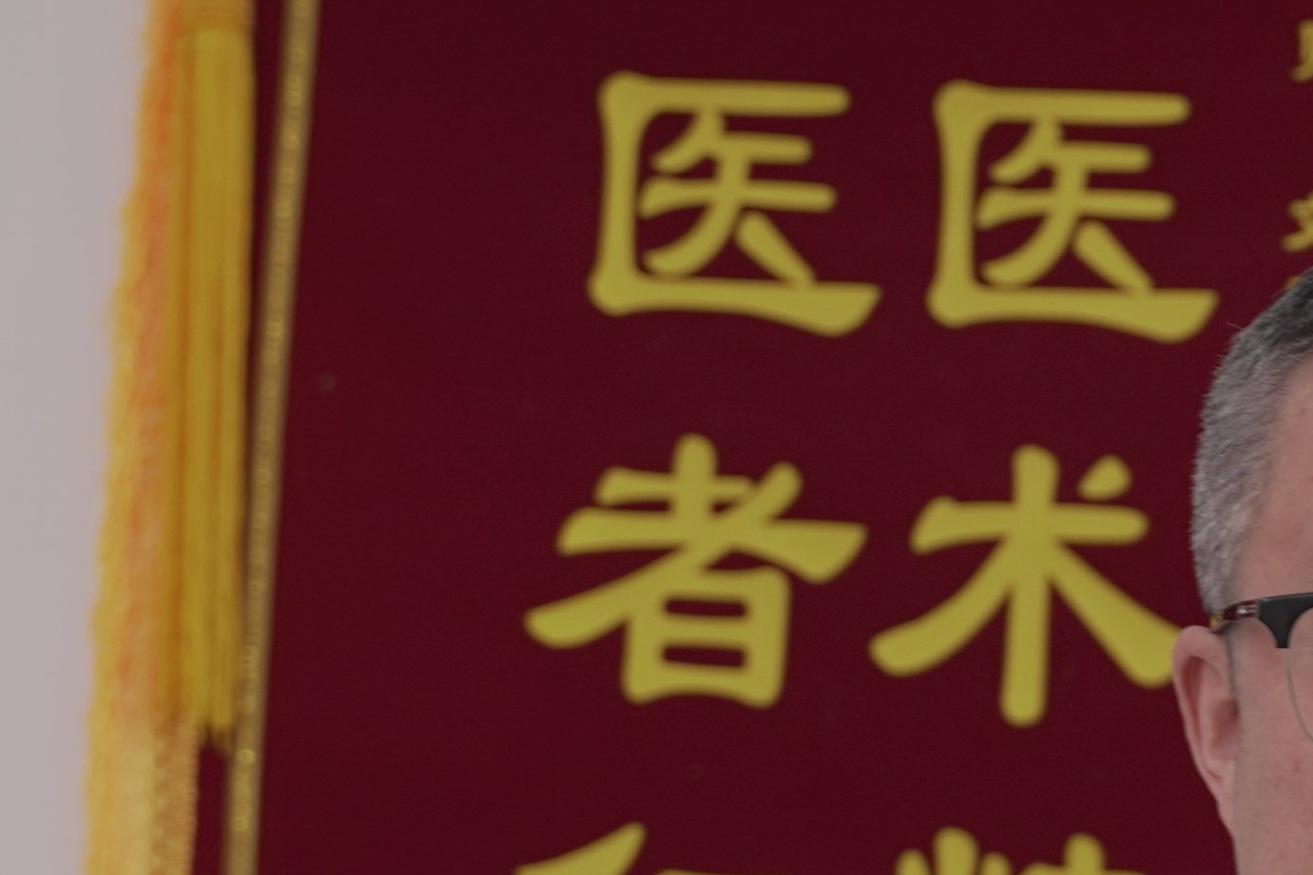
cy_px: 952
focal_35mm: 141
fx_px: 5149
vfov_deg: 9.6
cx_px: 1650
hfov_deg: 14.0
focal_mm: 32.5
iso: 250
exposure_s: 1/60
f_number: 2.8
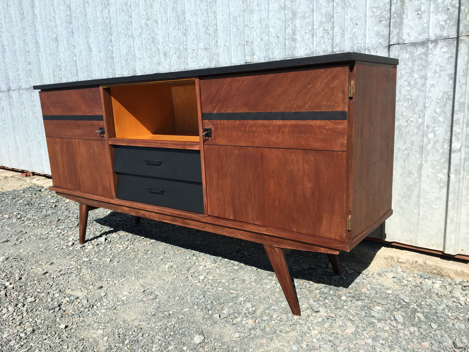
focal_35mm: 29
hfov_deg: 61.7
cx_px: 234
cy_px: 176
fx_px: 393
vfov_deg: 48.2
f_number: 2.2
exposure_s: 1/1399
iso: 25
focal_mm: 4.15
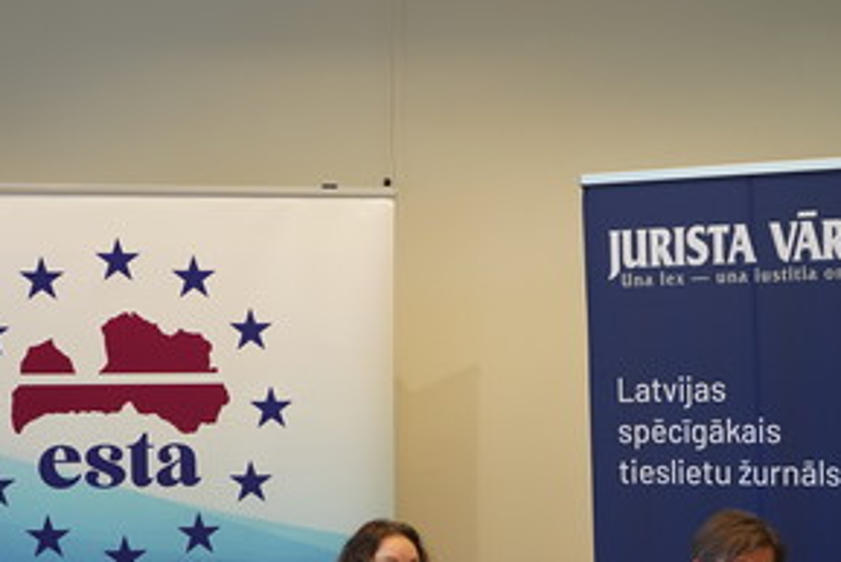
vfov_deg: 14.5
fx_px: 2174
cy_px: 561
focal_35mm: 93
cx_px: 361
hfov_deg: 21.9
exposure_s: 1/160
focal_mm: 42
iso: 800
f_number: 4
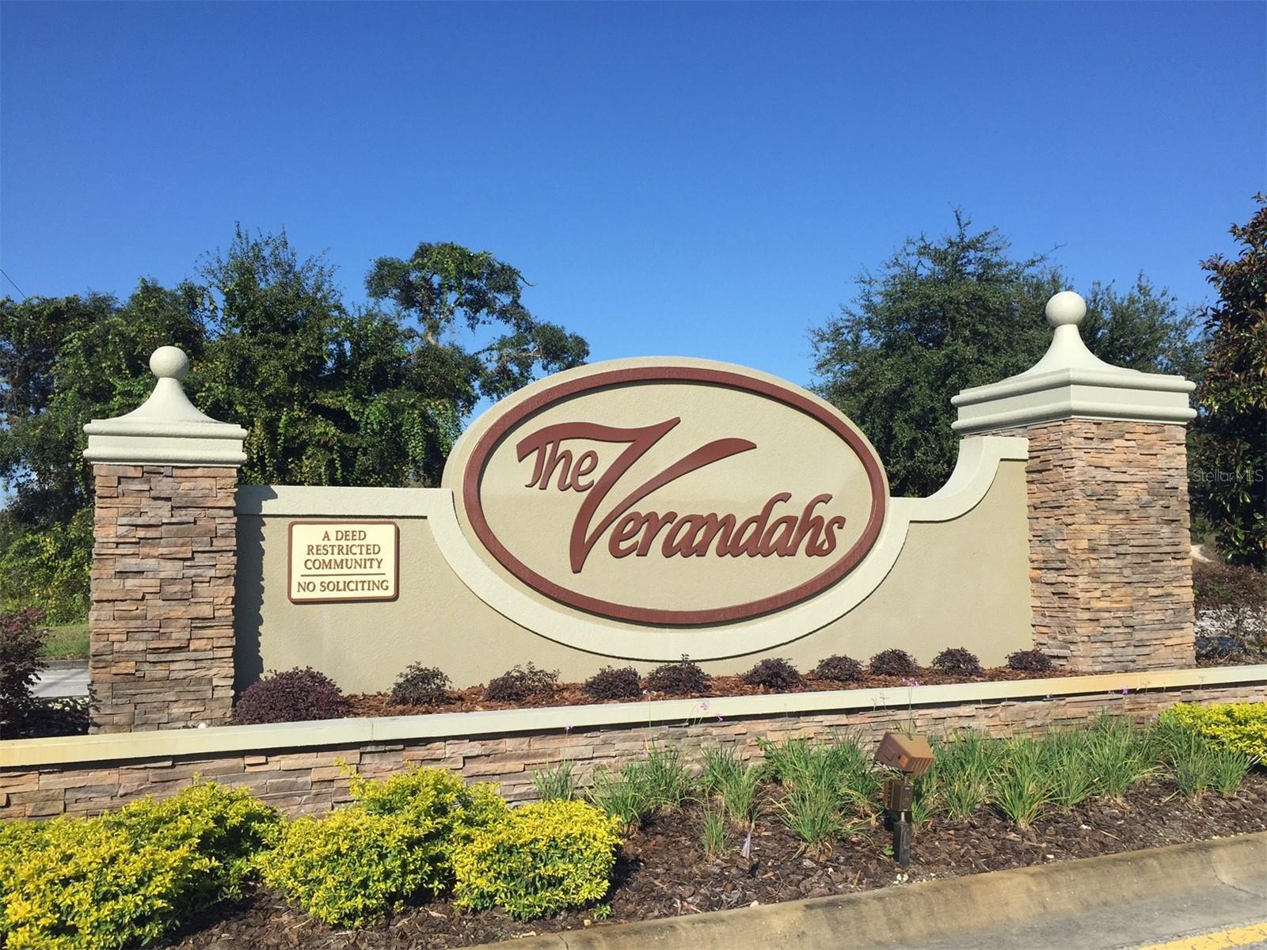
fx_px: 1061
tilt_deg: +3.2
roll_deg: -0.2
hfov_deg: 61.7
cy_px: 475
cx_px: 634
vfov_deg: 48.2
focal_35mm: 29
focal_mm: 4.15
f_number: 2.2
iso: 32
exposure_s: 1/2326
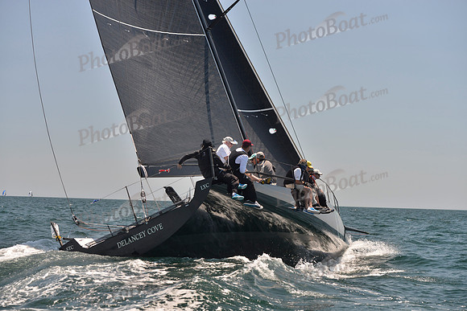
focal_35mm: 70
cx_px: 234
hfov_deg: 28.8
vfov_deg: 19.5
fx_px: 908
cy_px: 156
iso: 400
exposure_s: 1/800
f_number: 5
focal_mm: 70
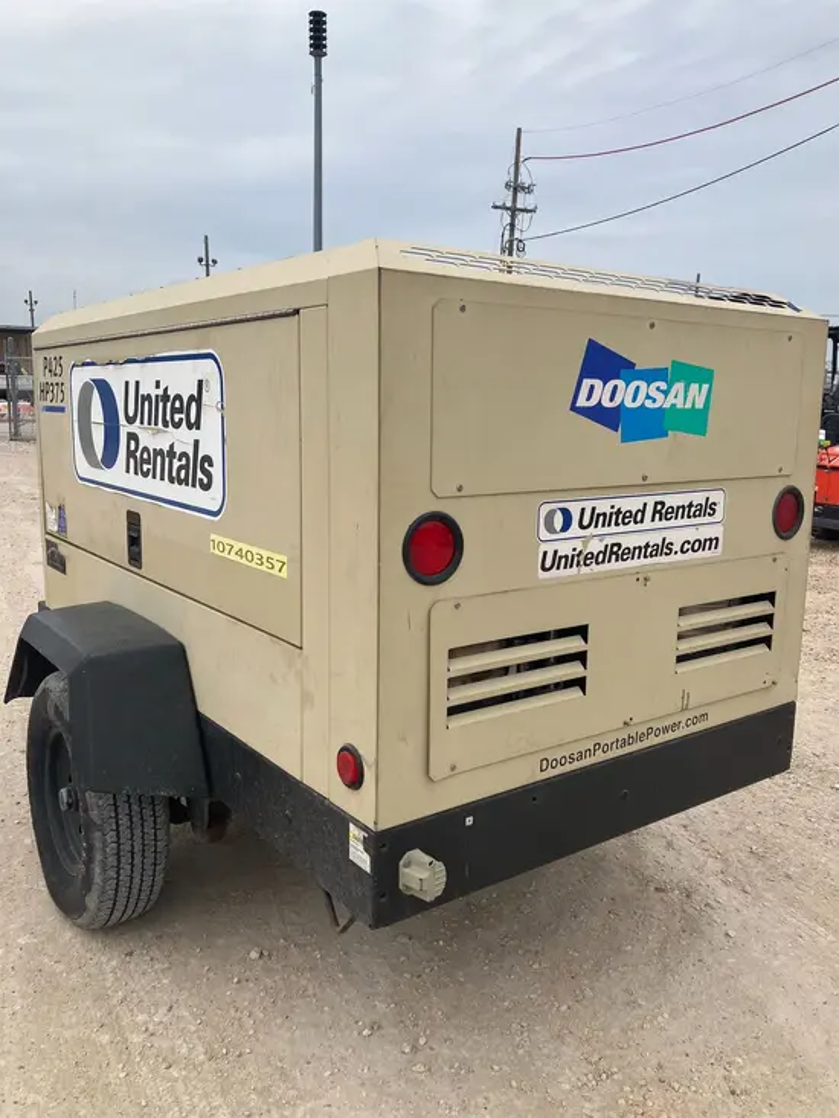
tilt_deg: -9.0
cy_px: 559
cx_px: 420
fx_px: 905
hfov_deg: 49.8
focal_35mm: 28
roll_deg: -2.0
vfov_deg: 63.4
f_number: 1.8
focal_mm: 3.99
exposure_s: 1/3040
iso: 32
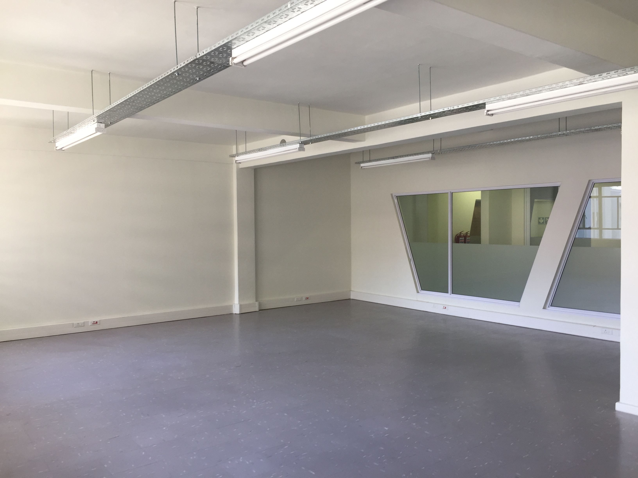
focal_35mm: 29
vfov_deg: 48.2
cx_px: 319
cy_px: 239
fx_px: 534
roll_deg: +1.0
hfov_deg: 61.7
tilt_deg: -2.2
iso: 32
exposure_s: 1/50
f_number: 2.2
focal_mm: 4.15
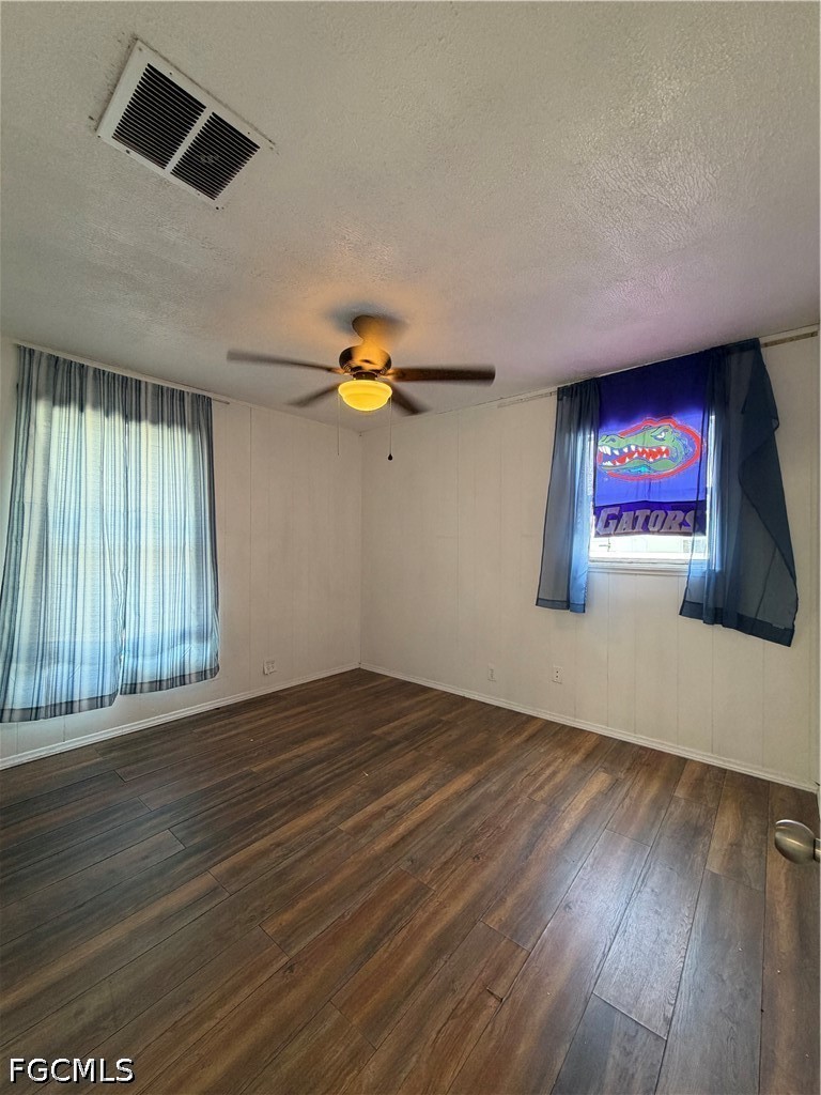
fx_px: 443
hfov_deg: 85.7
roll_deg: -0.9
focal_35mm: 14
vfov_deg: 102.1
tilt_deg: -0.1
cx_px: 410
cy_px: 548
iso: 200
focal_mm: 2.22
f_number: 2.2
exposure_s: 1/60
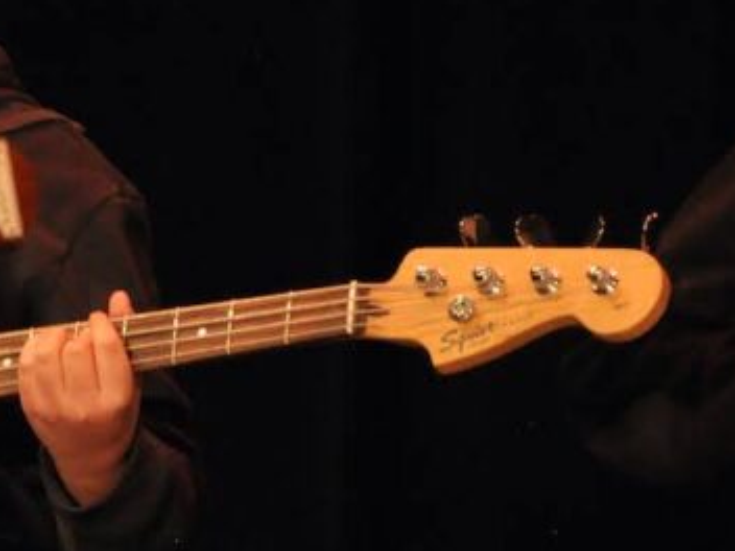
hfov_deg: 1.6
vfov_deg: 1.2
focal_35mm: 1259
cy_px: 130
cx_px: -177
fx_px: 26732
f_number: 5.6
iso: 1600
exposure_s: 1/125
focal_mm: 300
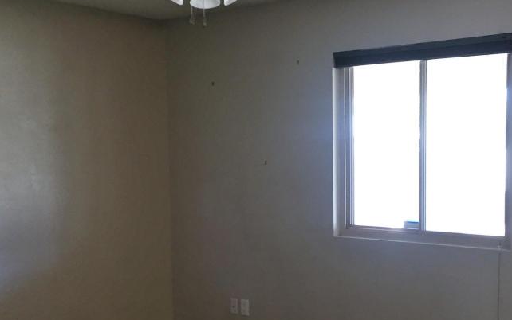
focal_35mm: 49
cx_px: 305
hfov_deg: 40.9
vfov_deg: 26.3
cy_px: 204
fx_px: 684
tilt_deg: -4.6
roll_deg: +0.7
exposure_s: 1/30
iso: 100
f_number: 2.2
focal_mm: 4.15
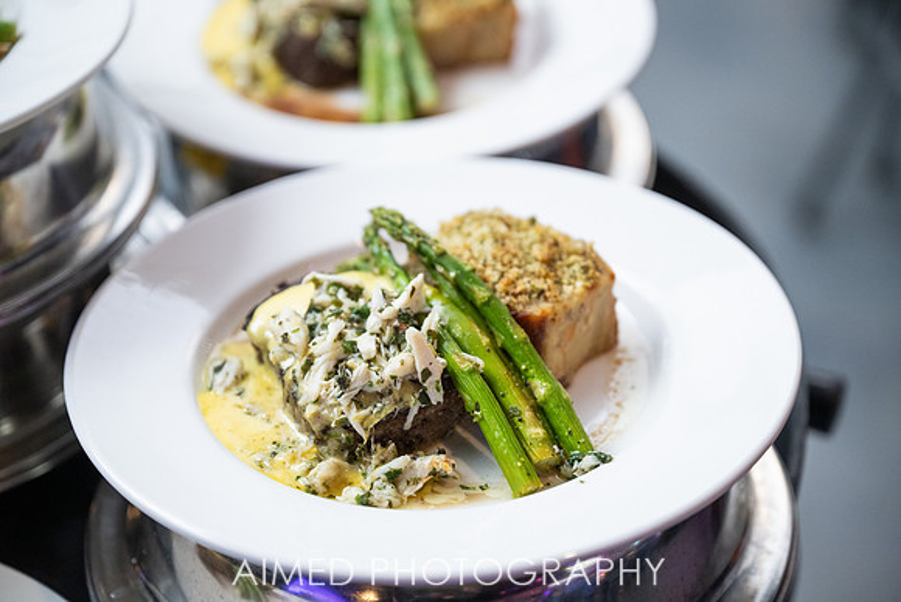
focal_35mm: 70
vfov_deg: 19.5
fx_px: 1752
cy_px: 301
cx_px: 450
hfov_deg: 28.8
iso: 2500
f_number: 2.8
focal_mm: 70
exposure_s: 1/200
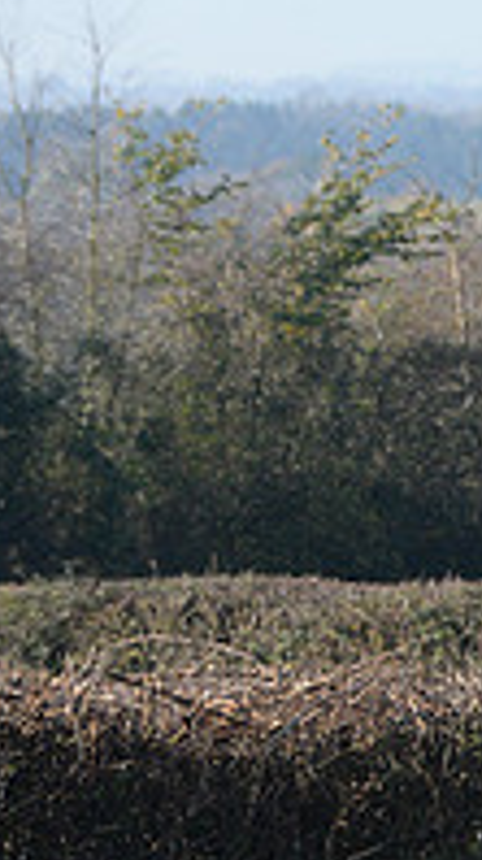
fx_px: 13987
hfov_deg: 2.0
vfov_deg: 3.5
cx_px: 1164
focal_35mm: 614
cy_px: 560
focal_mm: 200
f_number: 6.3
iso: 1000
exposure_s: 1/1250
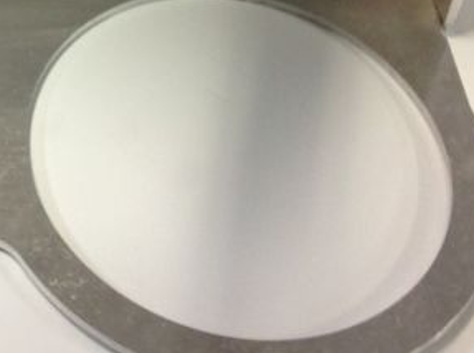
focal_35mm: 122
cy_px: -192
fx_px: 1667
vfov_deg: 11.5
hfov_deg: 15.8
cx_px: -25
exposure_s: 1/17
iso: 80
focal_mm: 4.28
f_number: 2.4
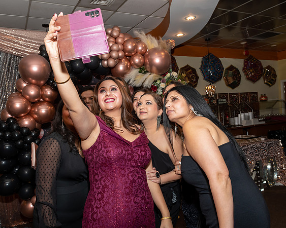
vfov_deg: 50.4
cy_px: 114
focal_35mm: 29
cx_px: 138
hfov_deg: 60.9
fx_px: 243
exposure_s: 1/250
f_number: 7.1
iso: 400
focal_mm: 17
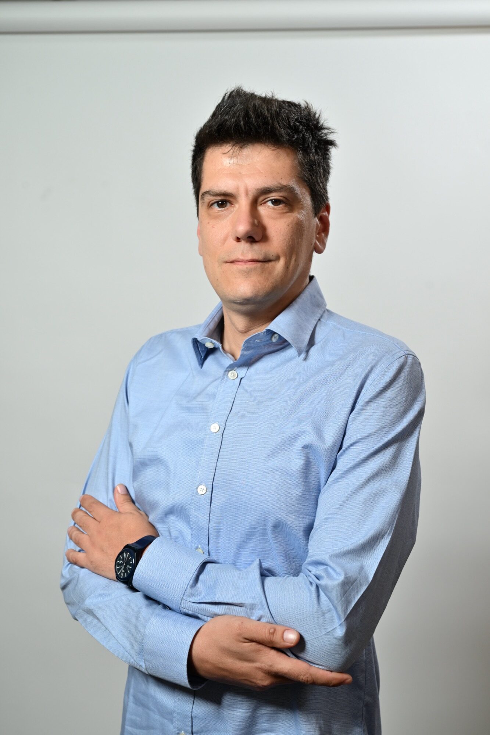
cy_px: 368
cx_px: 245
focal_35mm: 51
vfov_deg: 38.9
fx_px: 1041
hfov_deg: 26.5
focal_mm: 51
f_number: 6.3
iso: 400
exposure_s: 1/200
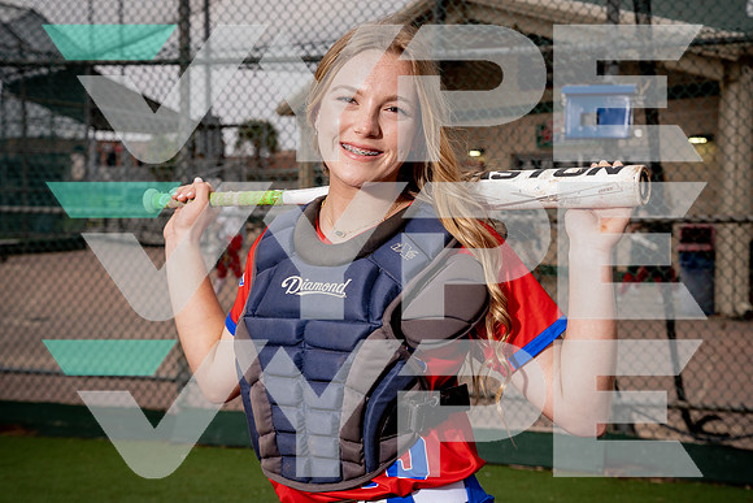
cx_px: 376
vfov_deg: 21.9
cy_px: 252
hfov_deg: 32.4
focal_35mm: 62
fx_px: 1297
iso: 100
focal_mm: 62
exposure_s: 1/250
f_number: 8
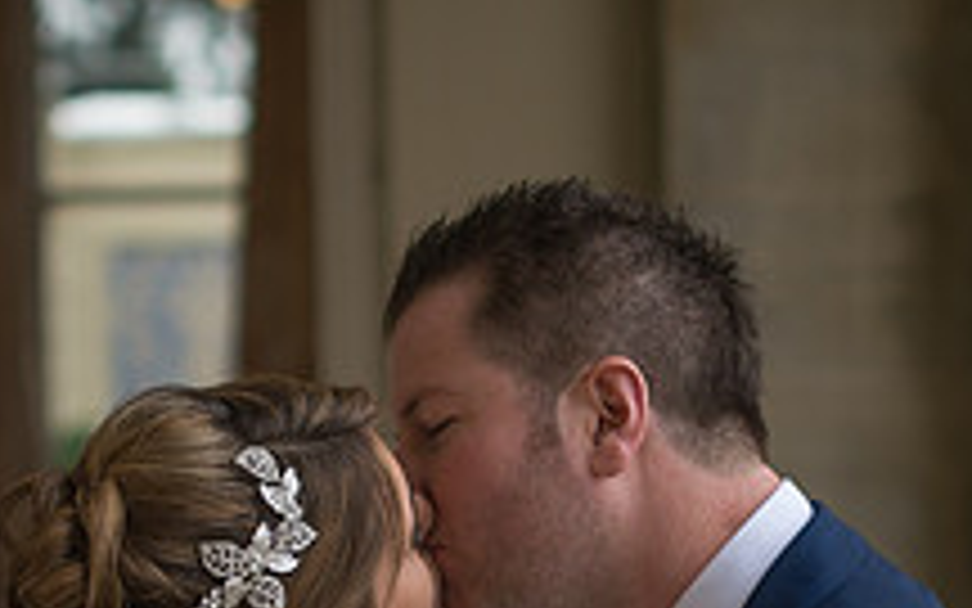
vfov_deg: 9.6
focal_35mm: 135
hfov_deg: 15.5
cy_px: 622
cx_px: 380
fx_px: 3576
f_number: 1.4
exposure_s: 1/250
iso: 125
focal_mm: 35
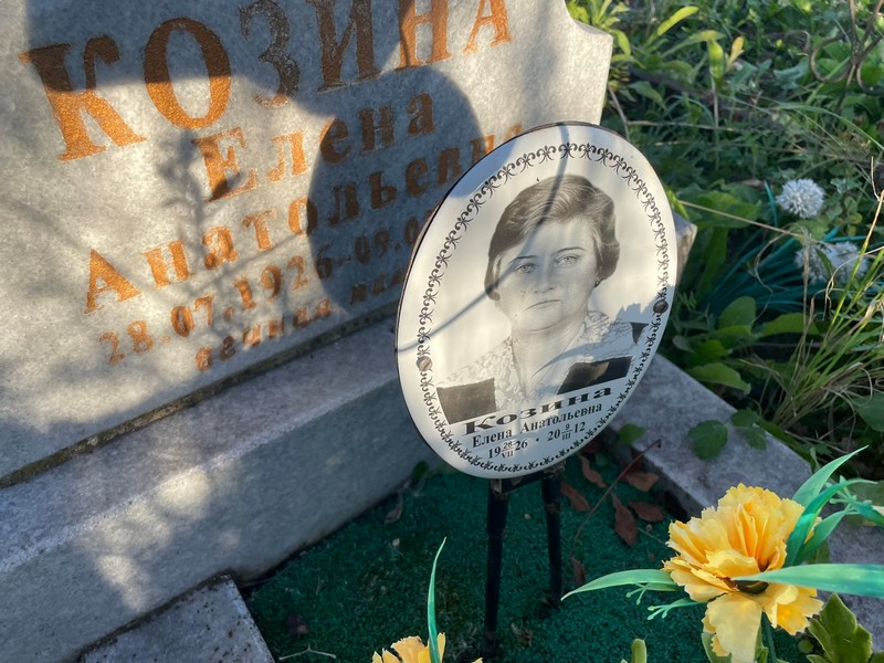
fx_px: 664
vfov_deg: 53.1
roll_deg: +2.8
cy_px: 332
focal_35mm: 26
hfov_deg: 67.3
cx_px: 442
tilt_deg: -42.1
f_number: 1.6
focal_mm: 4.2
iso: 32
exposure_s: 1/875
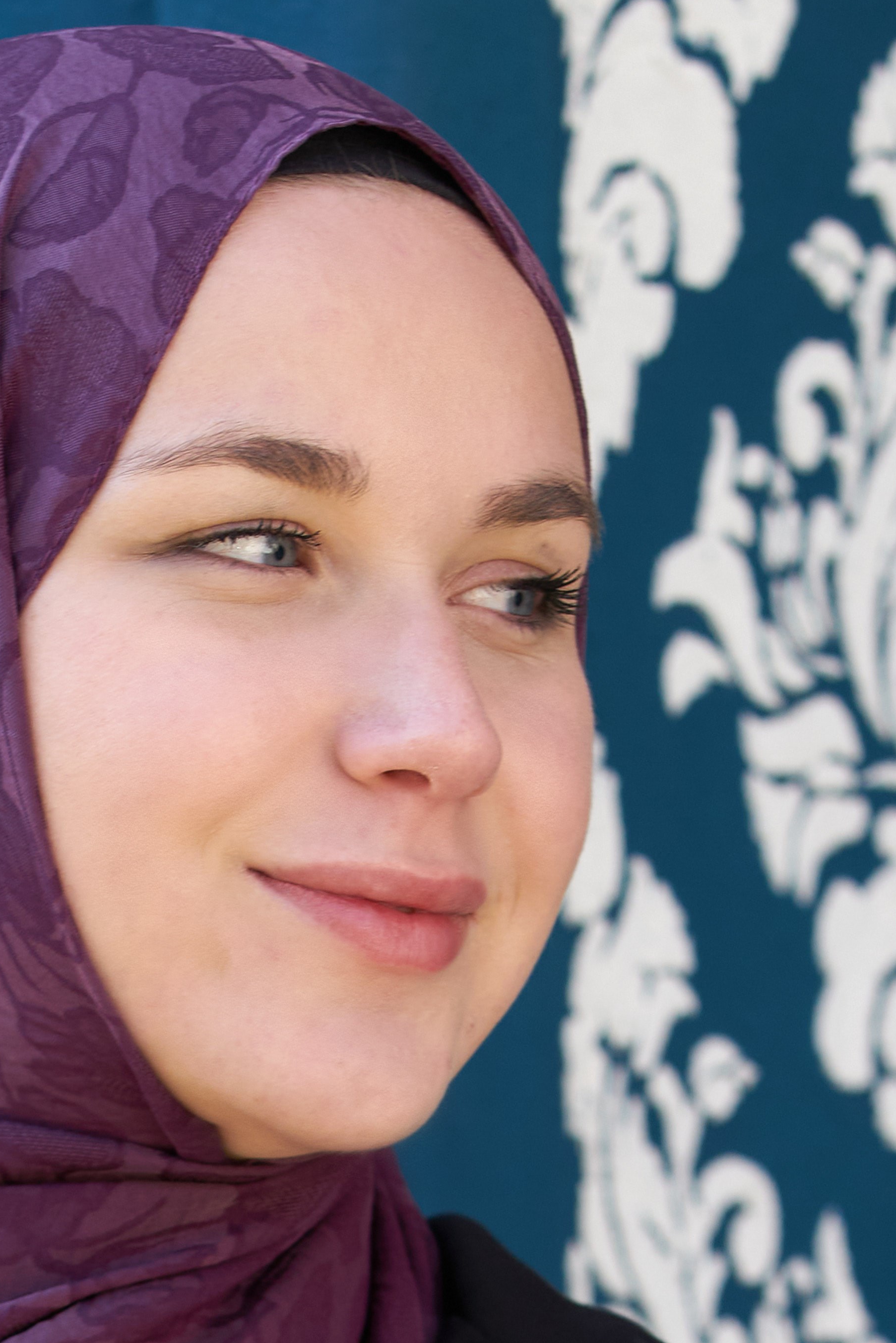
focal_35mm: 279
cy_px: 1627
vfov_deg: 7.3
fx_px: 10413
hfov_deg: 4.9
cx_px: 57
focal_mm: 95
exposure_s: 1/200
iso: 200
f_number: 4.5
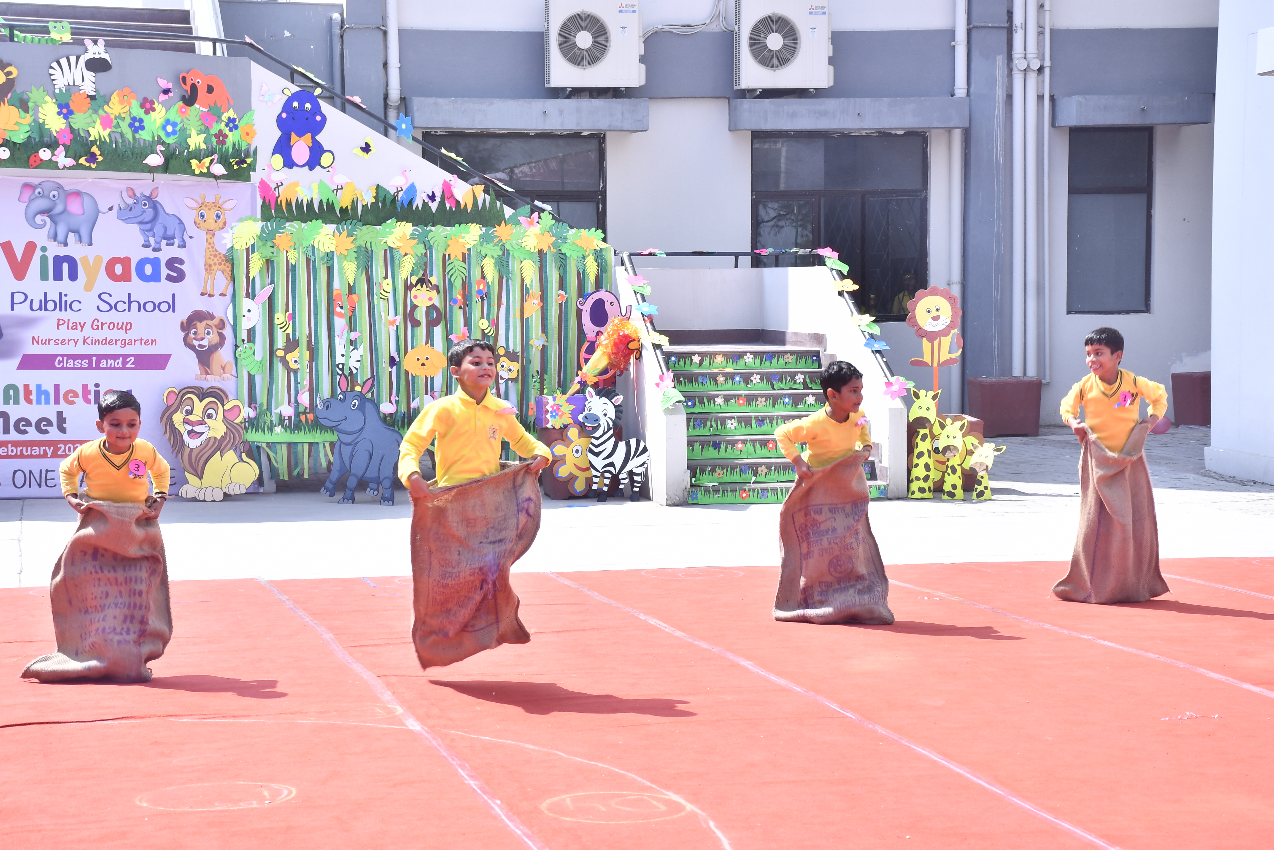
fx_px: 2760
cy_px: 425
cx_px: 637
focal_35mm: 78
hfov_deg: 26.0
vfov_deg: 17.5
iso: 160
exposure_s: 1/200
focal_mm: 52
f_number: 8
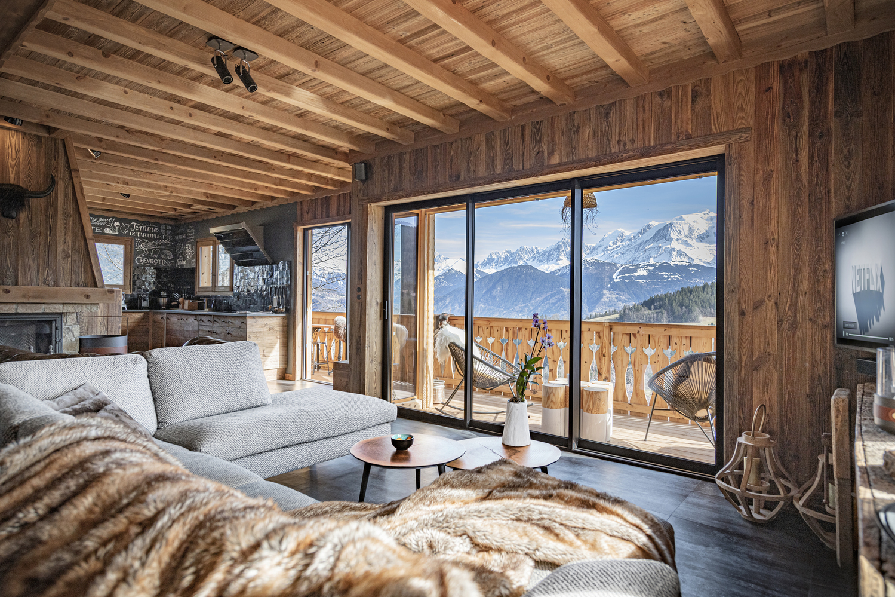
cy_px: 298
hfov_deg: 84.0
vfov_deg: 61.9
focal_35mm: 20
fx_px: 497
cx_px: 448
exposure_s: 1/400
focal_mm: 17
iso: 200
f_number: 4
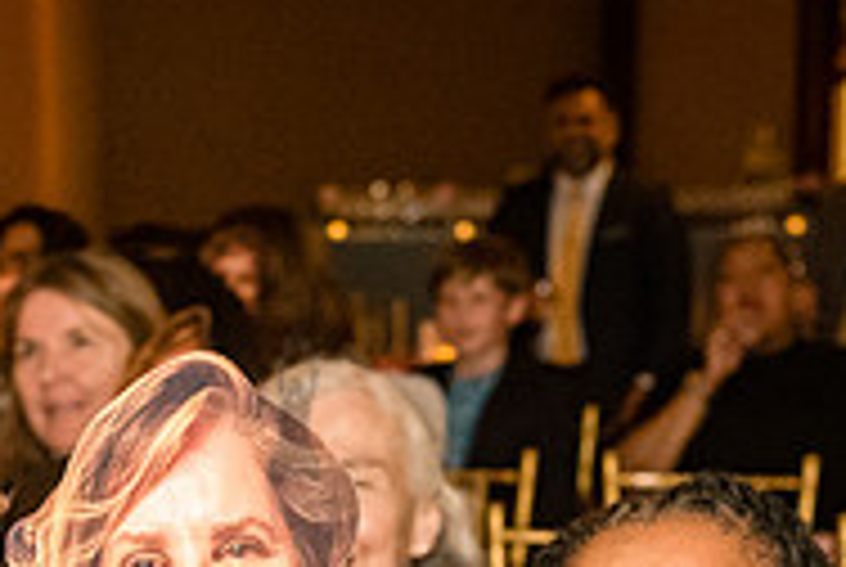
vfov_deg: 10.9
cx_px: 294
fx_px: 2895
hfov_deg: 16.6
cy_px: 721
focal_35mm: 123
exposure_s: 1/160
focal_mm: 35
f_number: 4
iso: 6400
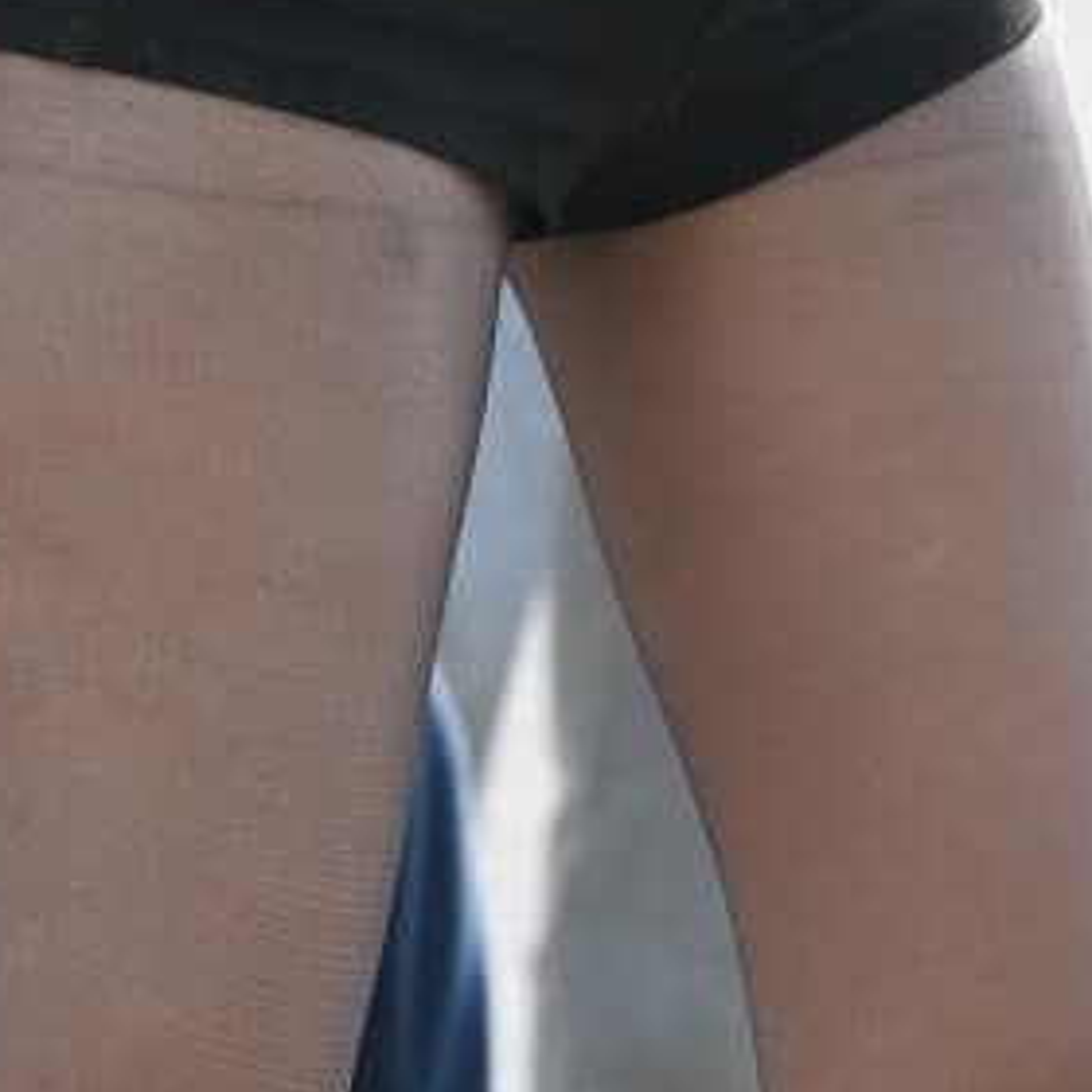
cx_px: 788
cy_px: 211
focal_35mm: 601
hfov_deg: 2.9
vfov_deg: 2.9
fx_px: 21450
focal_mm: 110
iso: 500
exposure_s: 1/1000
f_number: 5
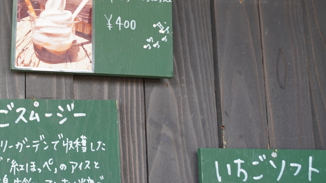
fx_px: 752
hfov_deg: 23.9
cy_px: 42
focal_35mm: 87
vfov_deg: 13.8
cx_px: 47
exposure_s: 1/100
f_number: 4.5
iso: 500
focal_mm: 45
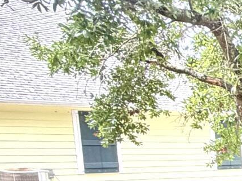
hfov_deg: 12.7
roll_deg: -3.3
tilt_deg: -9.9
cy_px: 268
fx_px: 685
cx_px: 653
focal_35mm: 98
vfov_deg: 14.1
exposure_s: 1/121
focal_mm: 2.22
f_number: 2.2
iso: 80
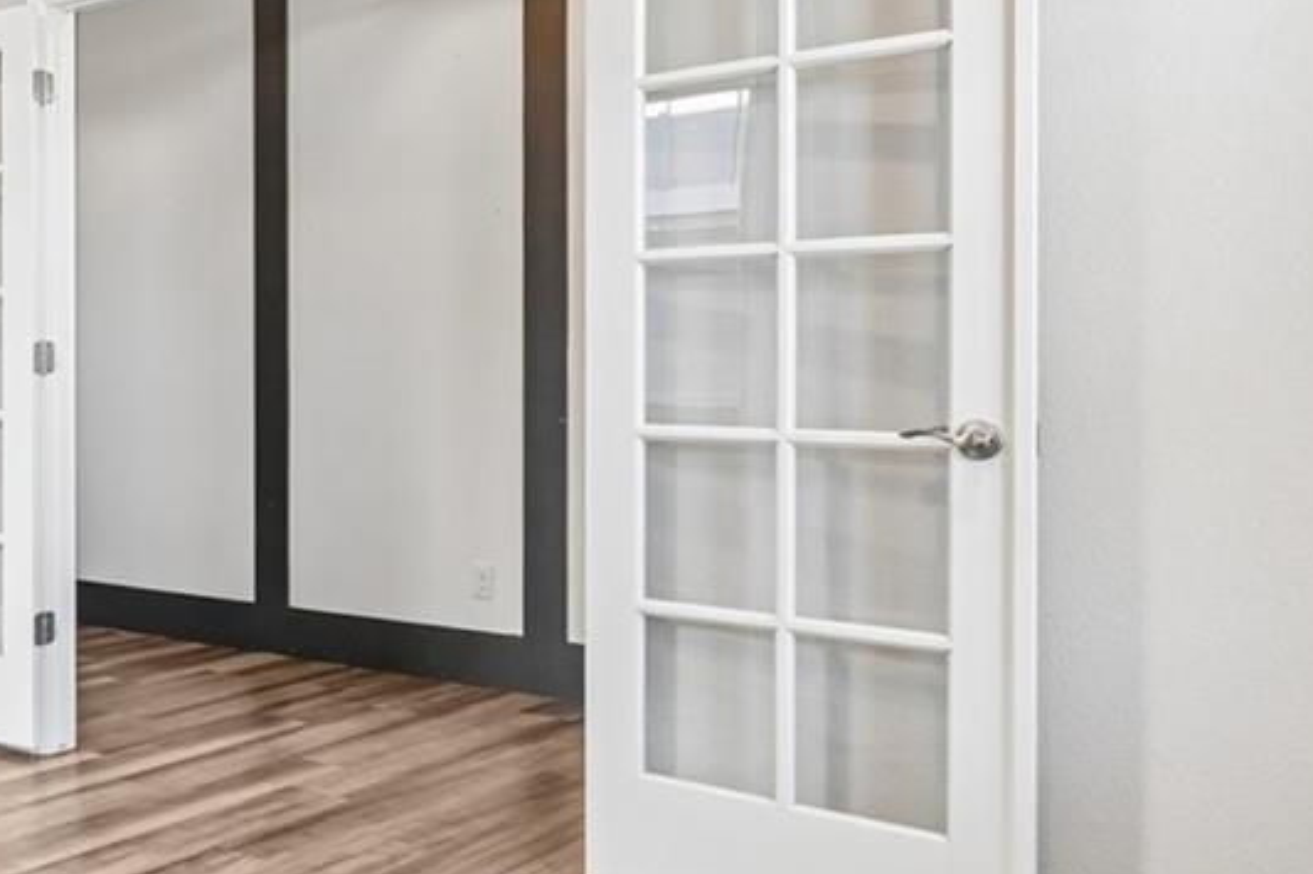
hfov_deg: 39.4
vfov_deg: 31.8
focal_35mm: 42
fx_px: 1531
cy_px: 342
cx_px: -71
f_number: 10
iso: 400
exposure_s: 1/10
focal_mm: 14
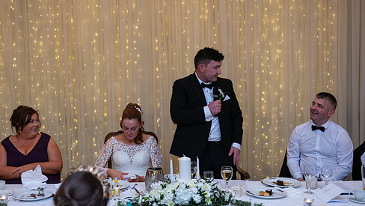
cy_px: 94
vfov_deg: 21.5
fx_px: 542
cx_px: 150
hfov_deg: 37.1
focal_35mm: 56
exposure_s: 1/160
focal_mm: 45
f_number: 3.5
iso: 1000
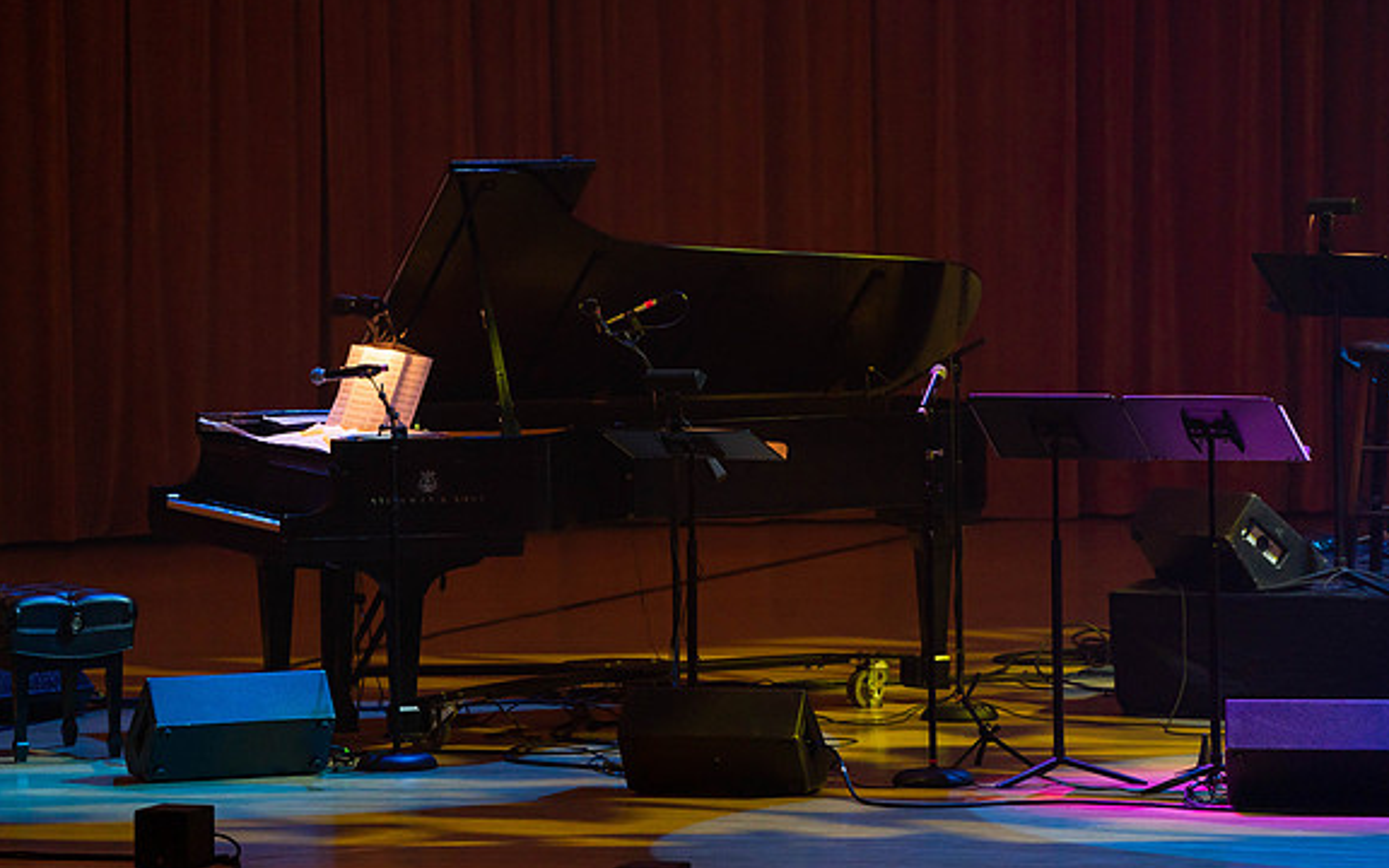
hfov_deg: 7.6
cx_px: 697
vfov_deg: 4.7
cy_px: 409
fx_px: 10524
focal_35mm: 278
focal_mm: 271
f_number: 5.6
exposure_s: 1/200
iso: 2500
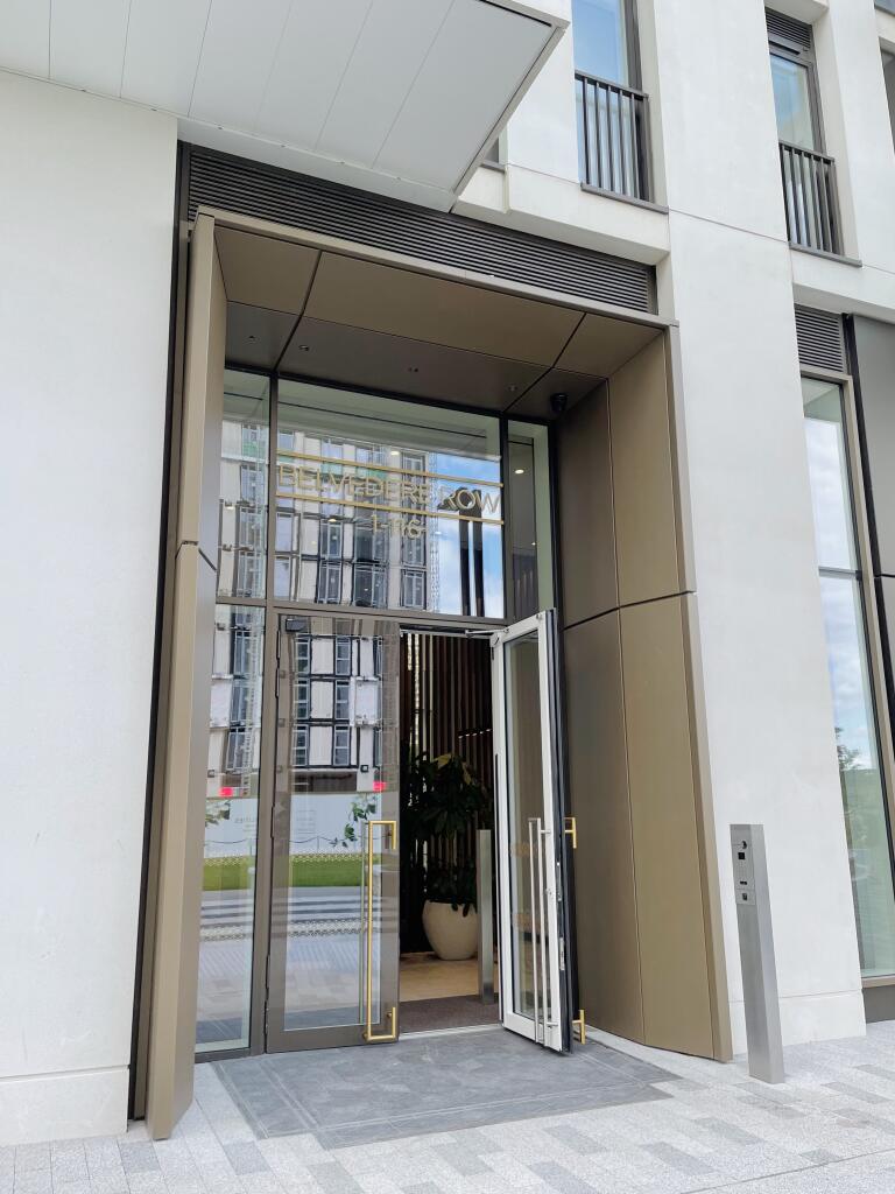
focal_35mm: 26
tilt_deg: +13.3
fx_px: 896
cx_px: 448
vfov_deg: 67.3
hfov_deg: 53.1
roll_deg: -0.4
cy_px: 597
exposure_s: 1/543
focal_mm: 4.2
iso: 32
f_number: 1.6
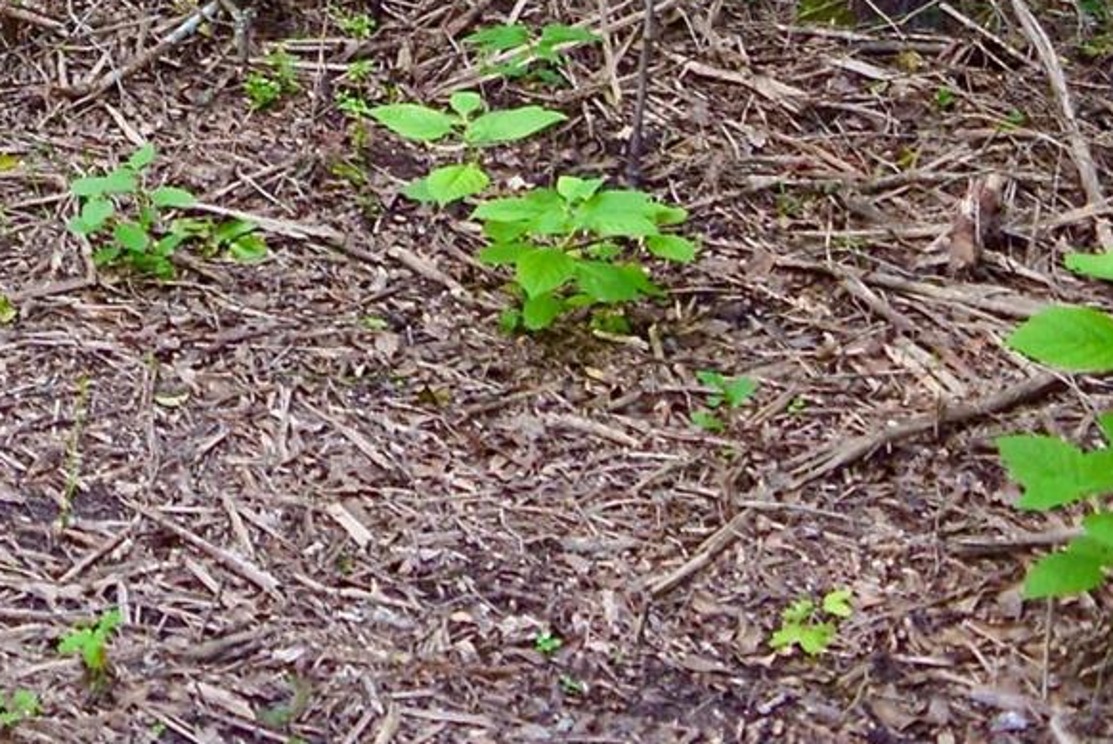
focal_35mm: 95
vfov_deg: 13.2
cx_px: -438
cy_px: -549
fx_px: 2939
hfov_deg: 19.3
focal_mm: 18
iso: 400
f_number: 3.5
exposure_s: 1/125
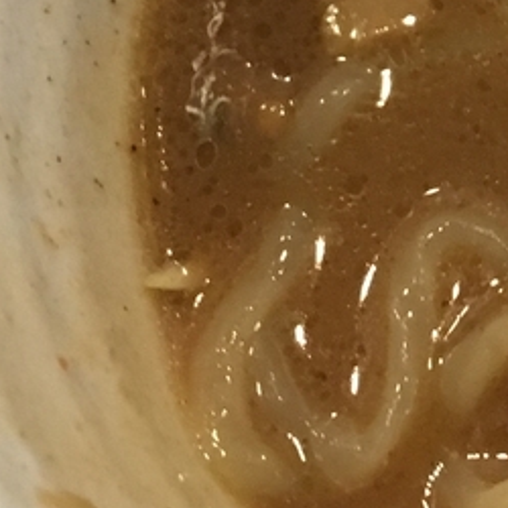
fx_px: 2042
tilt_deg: -59.3
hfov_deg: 13.4
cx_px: 754
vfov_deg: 13.5
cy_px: -217
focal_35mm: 123
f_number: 2.2
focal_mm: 4.15
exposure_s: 1/30
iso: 200
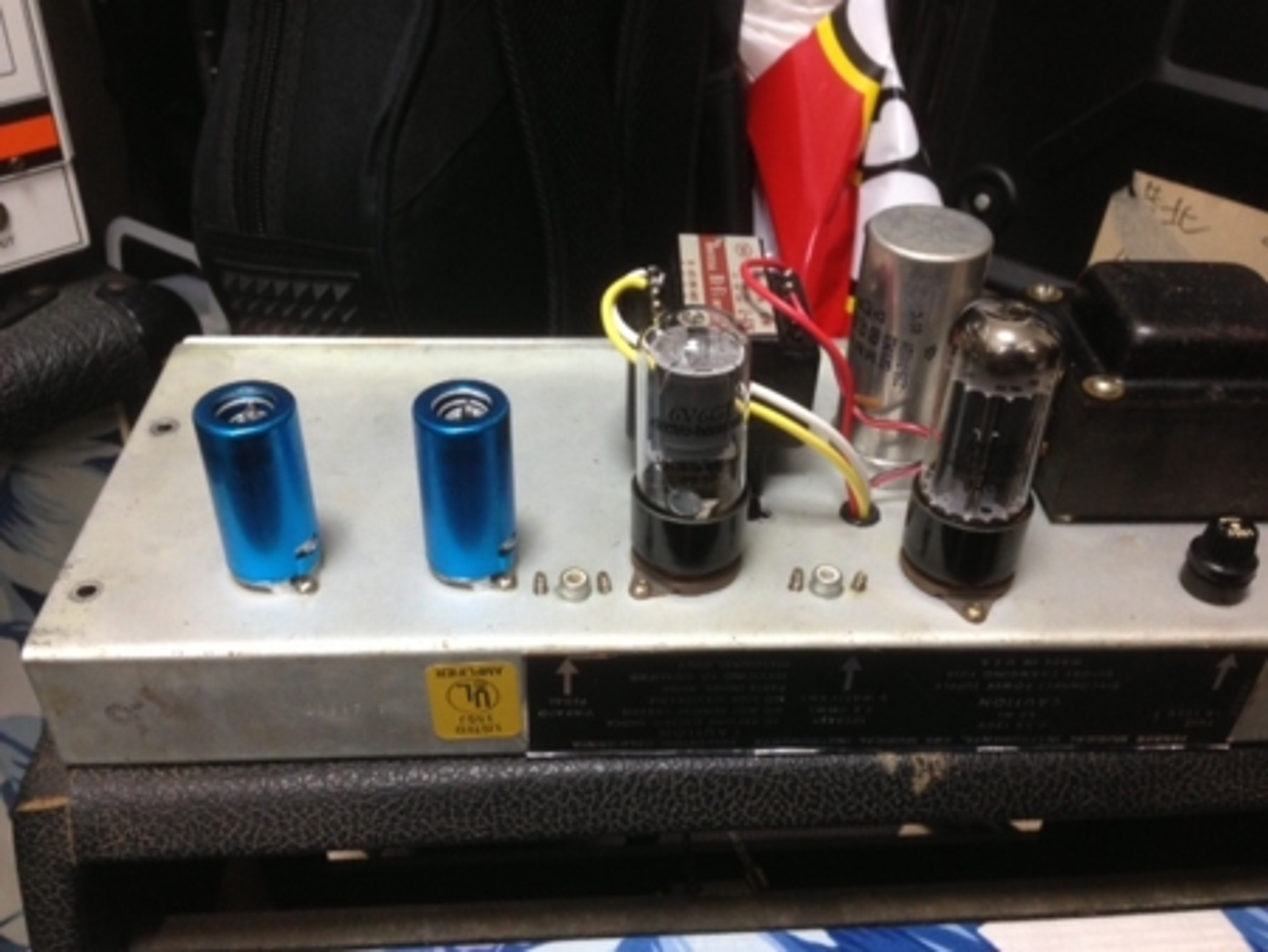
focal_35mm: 33
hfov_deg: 55.3
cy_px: 476
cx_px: 634
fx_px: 1209
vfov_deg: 43.0
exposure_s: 1/20
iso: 125
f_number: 2.4
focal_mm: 4.13
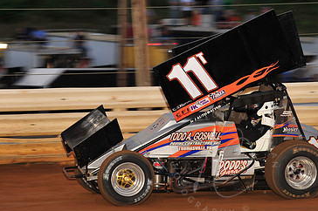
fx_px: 2039
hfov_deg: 8.9
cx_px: 225
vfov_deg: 5.9
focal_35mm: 231
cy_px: 83
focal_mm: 145
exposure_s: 1/320
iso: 1000
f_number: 6.3
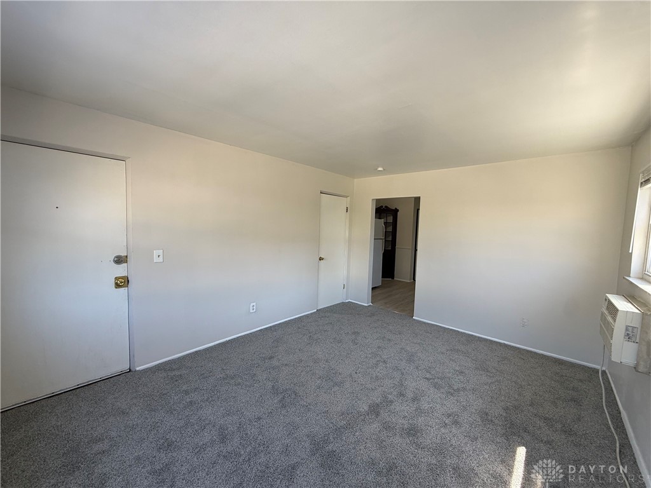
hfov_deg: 102.1
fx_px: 263
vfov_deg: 85.7
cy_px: 244
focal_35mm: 14
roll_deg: -1.2
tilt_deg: -3.1
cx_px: 326
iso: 80
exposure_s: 1/99
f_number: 2.2
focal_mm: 2.22
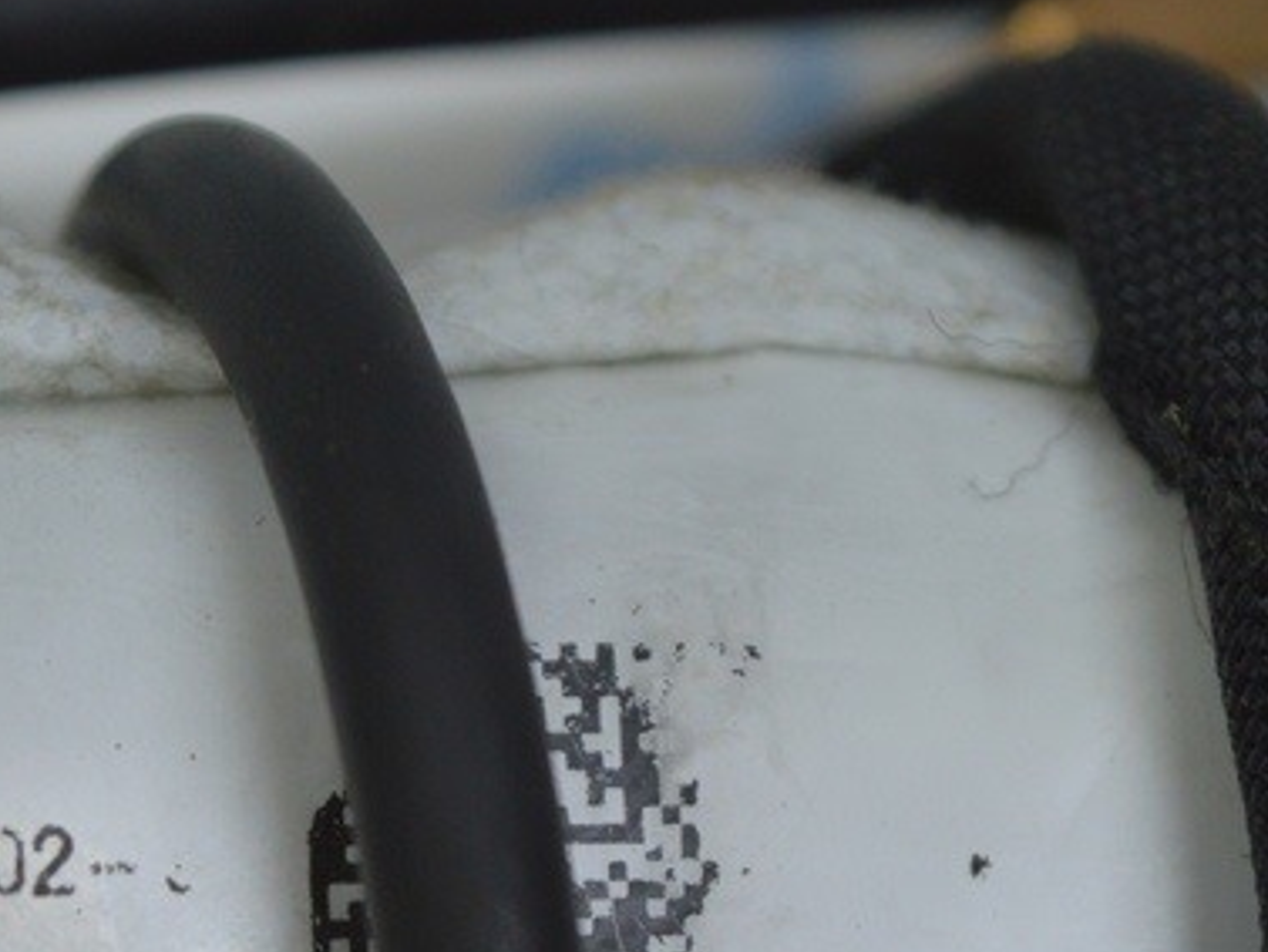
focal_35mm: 215
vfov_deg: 6.9
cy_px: 836
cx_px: 198
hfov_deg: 9.2
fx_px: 7889
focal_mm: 55
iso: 400
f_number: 5.6
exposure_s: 1/80
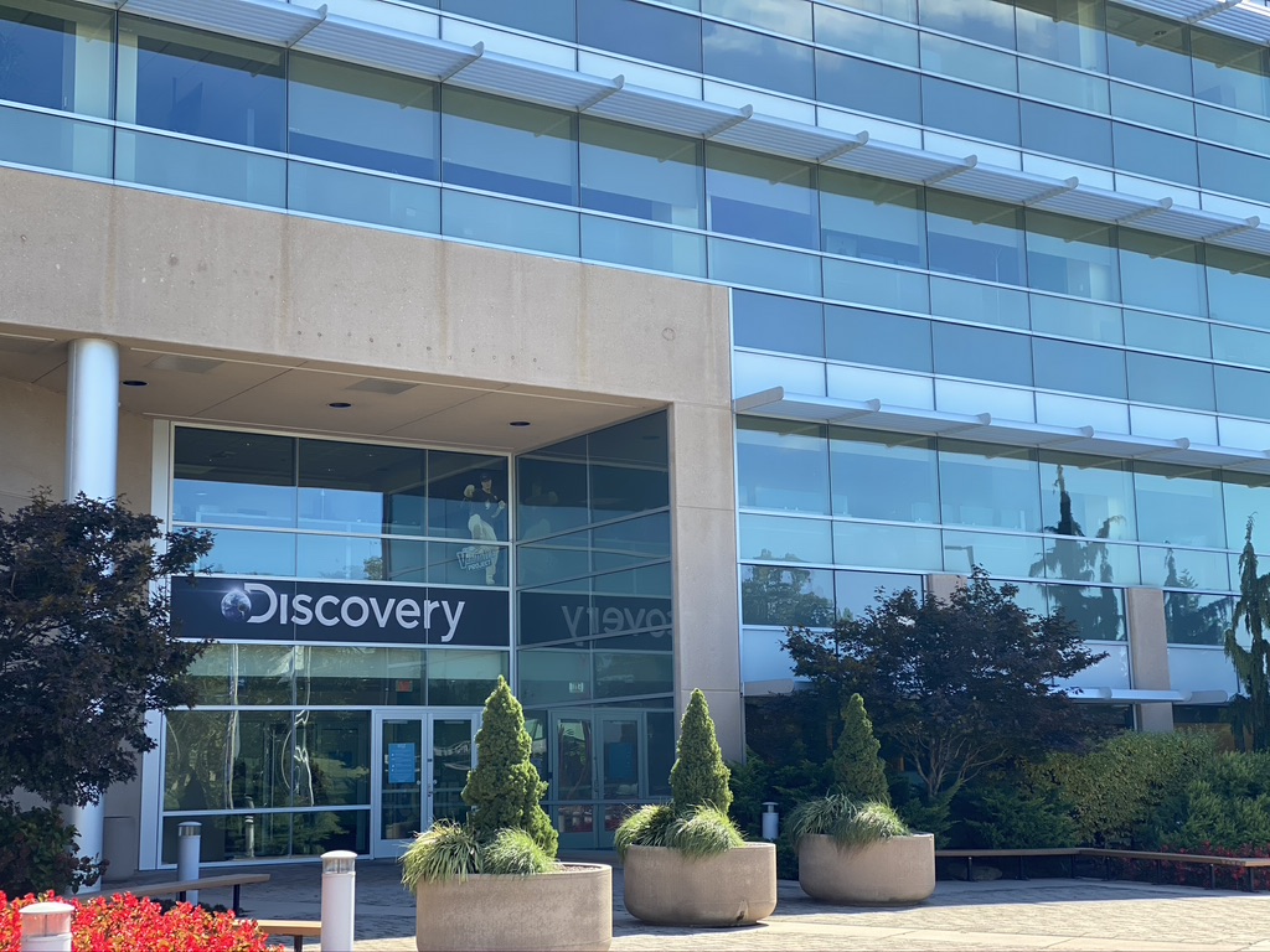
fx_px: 1908
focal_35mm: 52
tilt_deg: +9.9
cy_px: 476
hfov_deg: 36.8
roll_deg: +0.7
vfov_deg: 28.0
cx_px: 635
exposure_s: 1/381
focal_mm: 6
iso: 20
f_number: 2
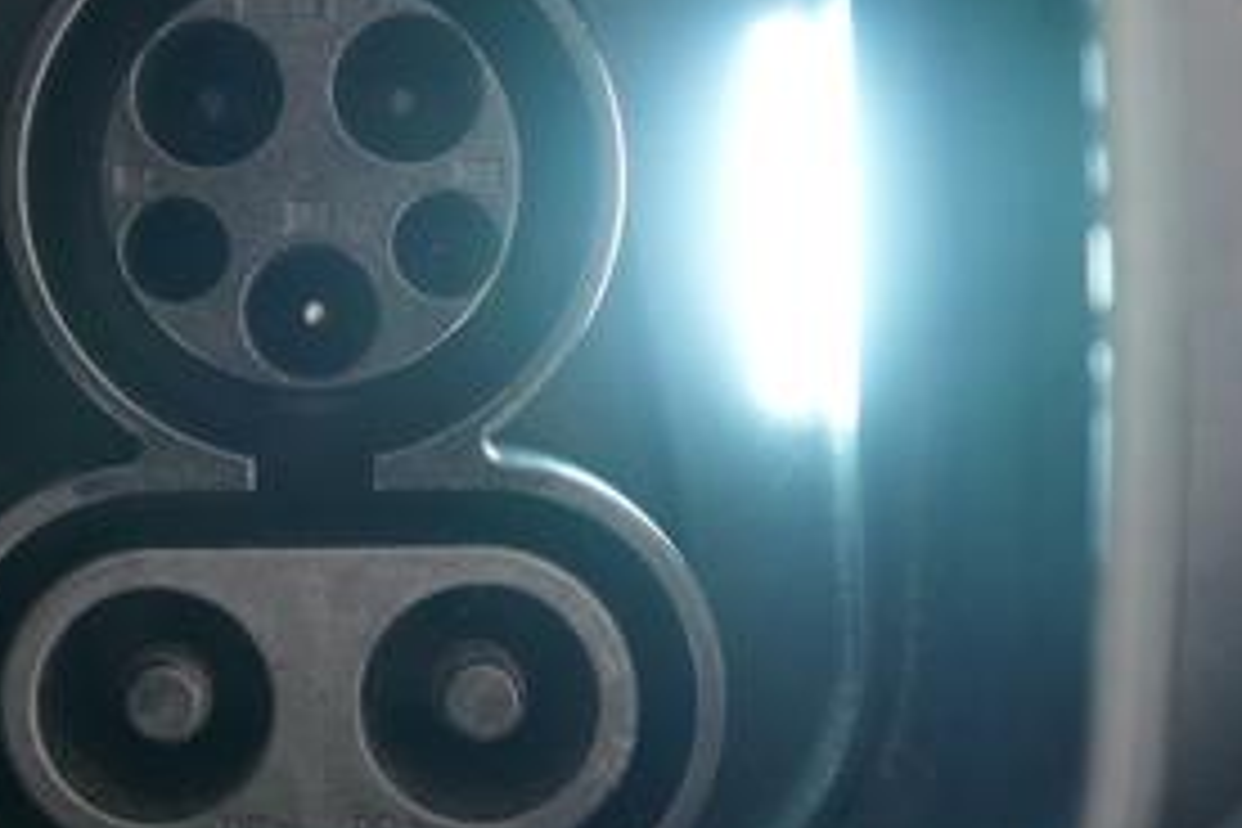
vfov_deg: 20.9
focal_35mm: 65
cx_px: 288
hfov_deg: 30.4
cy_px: 333
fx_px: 2242
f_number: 2.8
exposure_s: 1/60
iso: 4000
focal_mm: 28
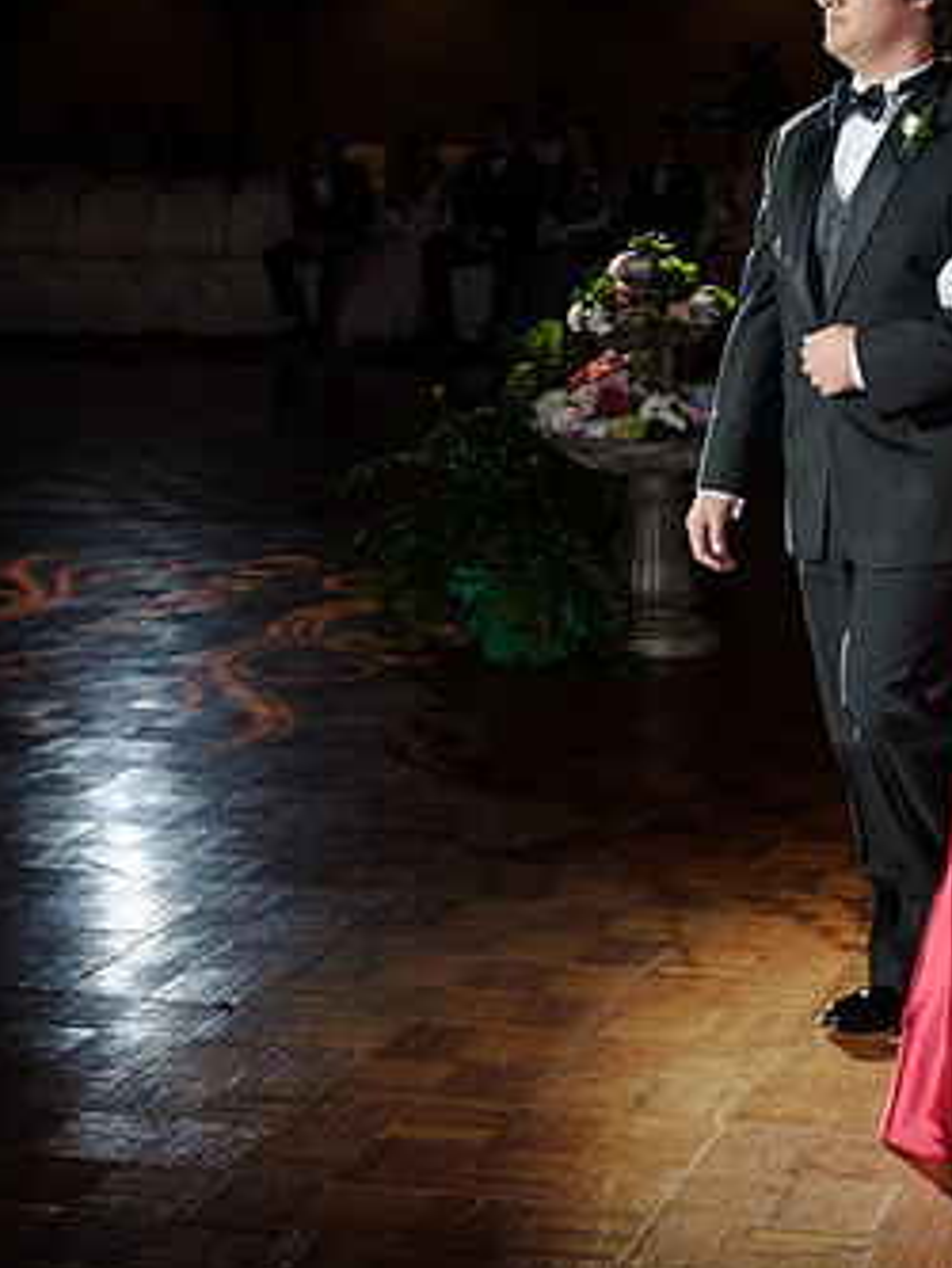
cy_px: 507
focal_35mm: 70
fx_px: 2565
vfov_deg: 27.7
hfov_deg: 20.1
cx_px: 1055
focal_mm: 22.7
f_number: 2.8
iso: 200
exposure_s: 1/125
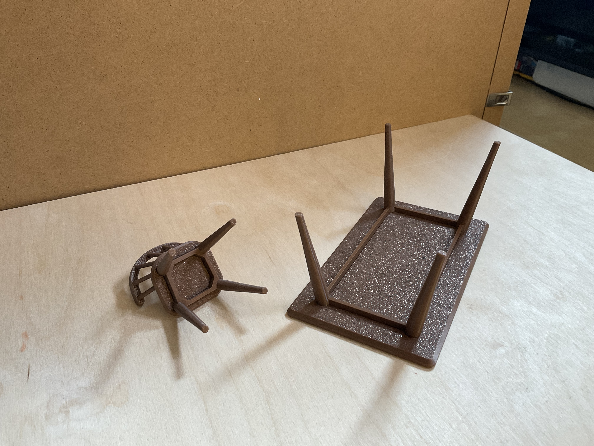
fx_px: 498
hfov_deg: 61.7
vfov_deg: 48.2
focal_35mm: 29
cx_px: 297
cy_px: 223
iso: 50
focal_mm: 3
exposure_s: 1/50
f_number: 1.8
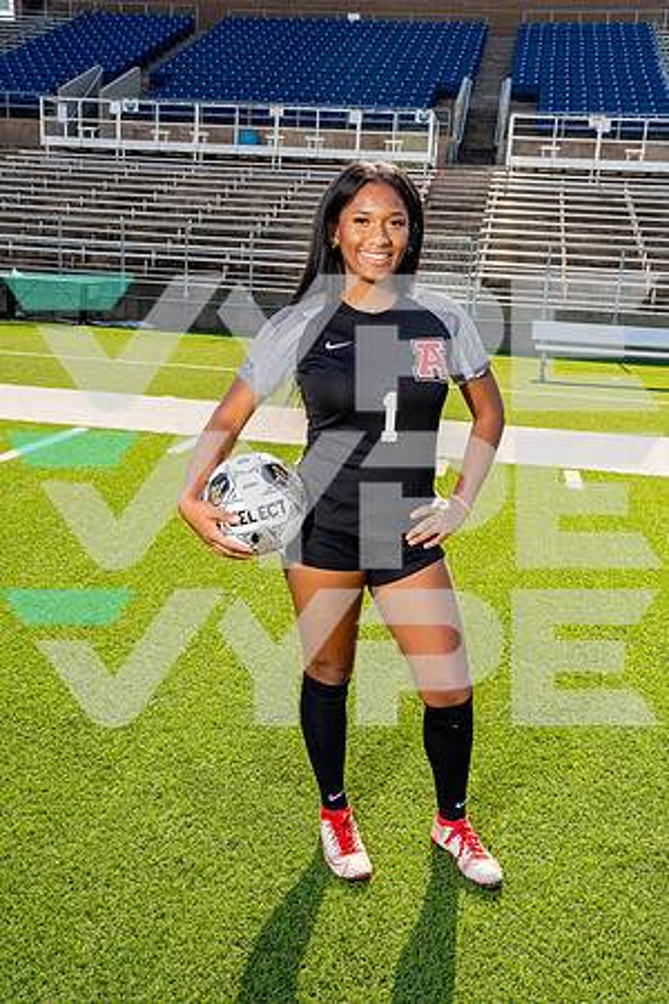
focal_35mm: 36
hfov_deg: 36.9
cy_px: 502
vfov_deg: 53.1
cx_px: 334
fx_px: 1003
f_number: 10
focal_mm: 36
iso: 320
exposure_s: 1/250
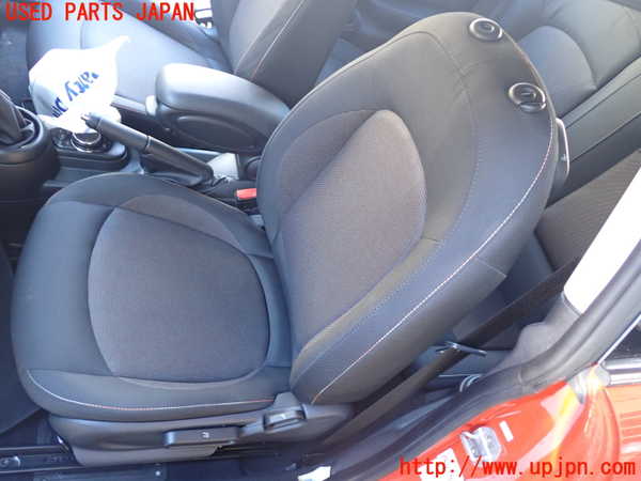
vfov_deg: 46.8
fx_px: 556
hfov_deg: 60.0
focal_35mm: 30
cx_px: 320
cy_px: 240
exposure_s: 1/30
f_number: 2.3
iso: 250
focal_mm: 5.4
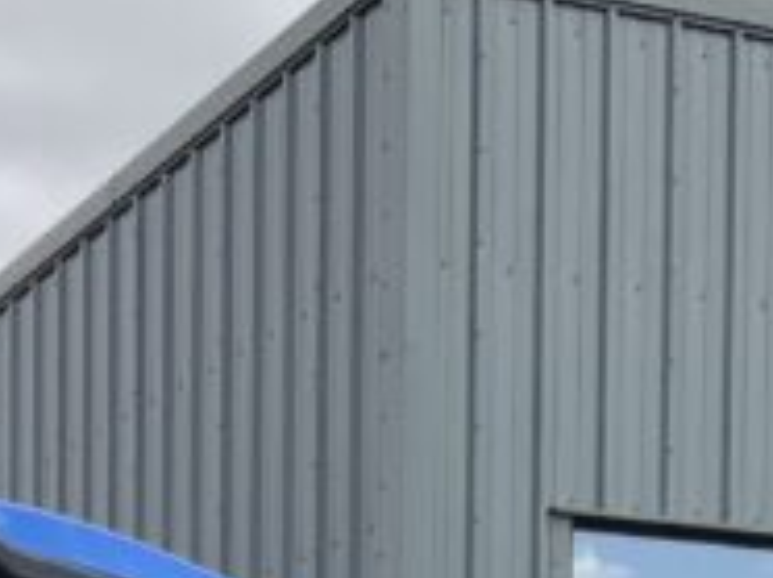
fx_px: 3568
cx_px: 108
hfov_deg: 12.3
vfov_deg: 8.4
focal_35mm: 160
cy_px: 1422
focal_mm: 3
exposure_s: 1/1195
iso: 16
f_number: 1.8
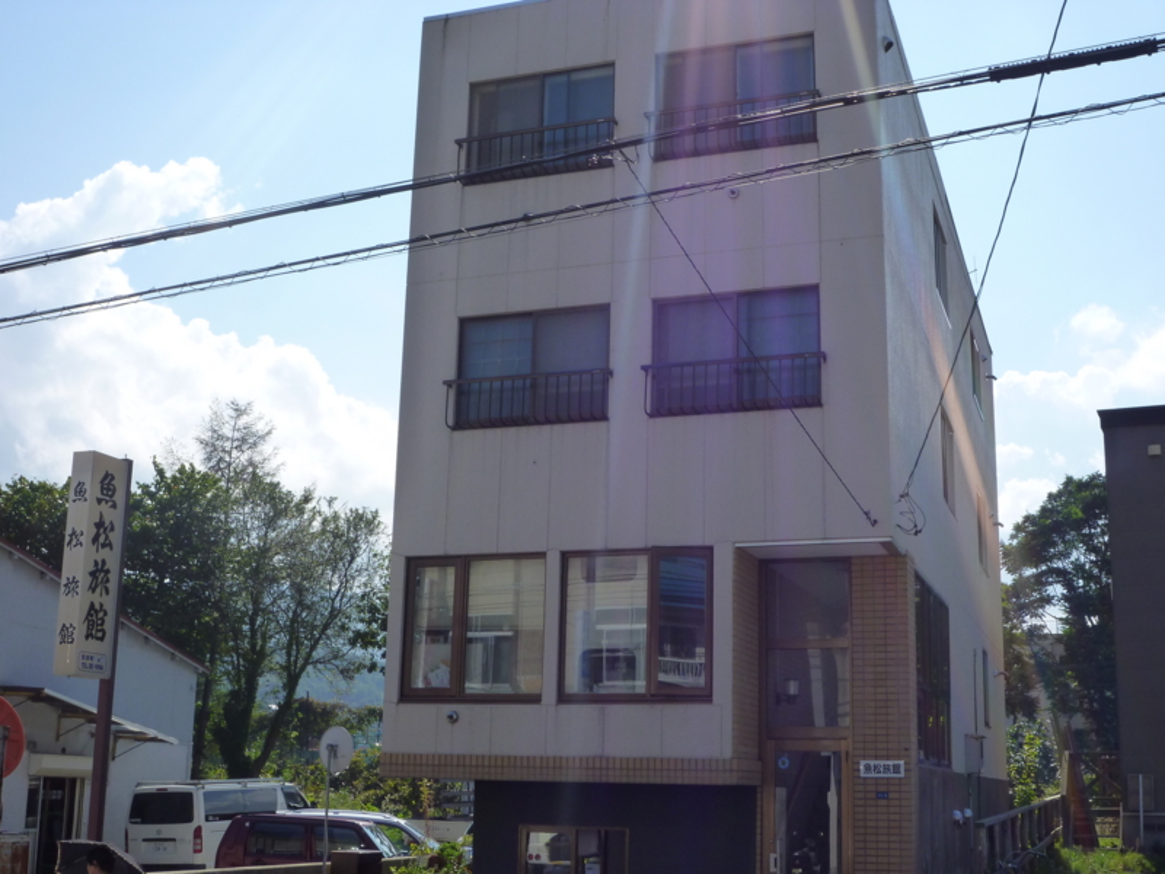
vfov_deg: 33.6
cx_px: 582
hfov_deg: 43.9
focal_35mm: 43
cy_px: 437
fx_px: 1447
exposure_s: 1/400
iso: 125
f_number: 5.6
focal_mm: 7.7
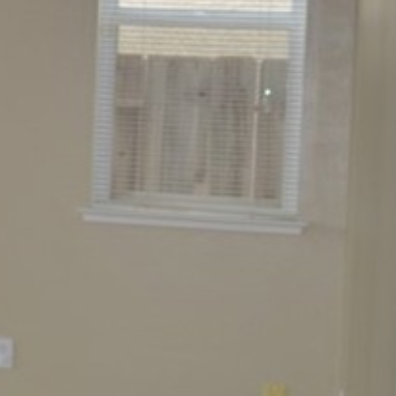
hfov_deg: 10.2
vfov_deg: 11.9
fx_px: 1891
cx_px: -580
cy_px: 97
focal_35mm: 146
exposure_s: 1/60
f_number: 5
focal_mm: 23
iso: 100
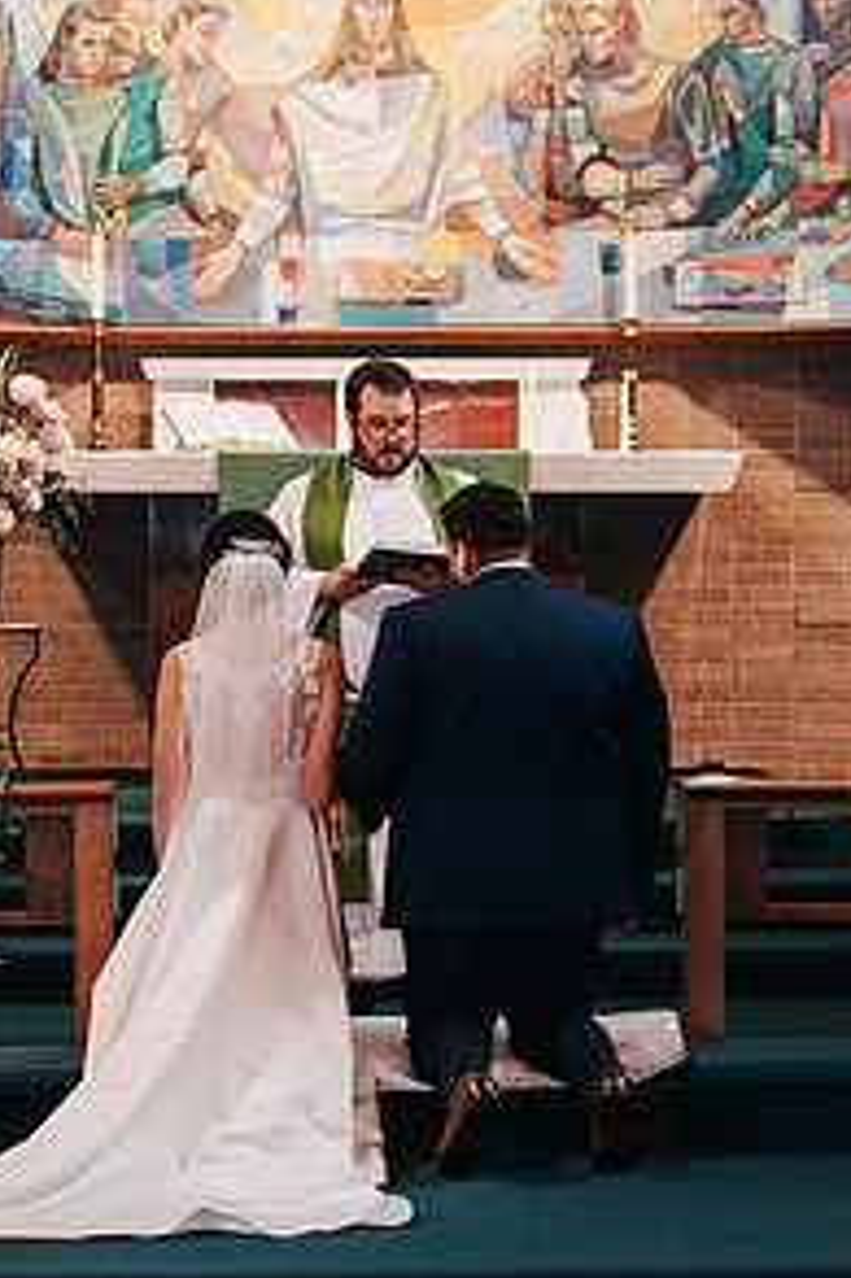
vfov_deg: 17.4
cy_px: 622
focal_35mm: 118
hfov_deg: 11.6
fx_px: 4189
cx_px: 453
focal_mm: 35
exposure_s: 1/125
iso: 640
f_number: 3.2
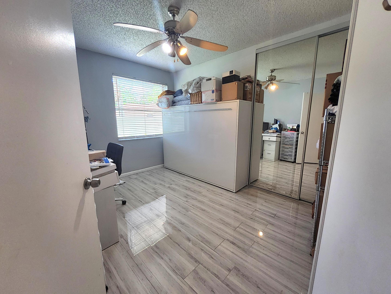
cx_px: 196
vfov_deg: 90.0
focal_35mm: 13
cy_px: 147
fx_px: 147
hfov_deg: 106.1
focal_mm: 1.13
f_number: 2.2
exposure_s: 1/60.2
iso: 80
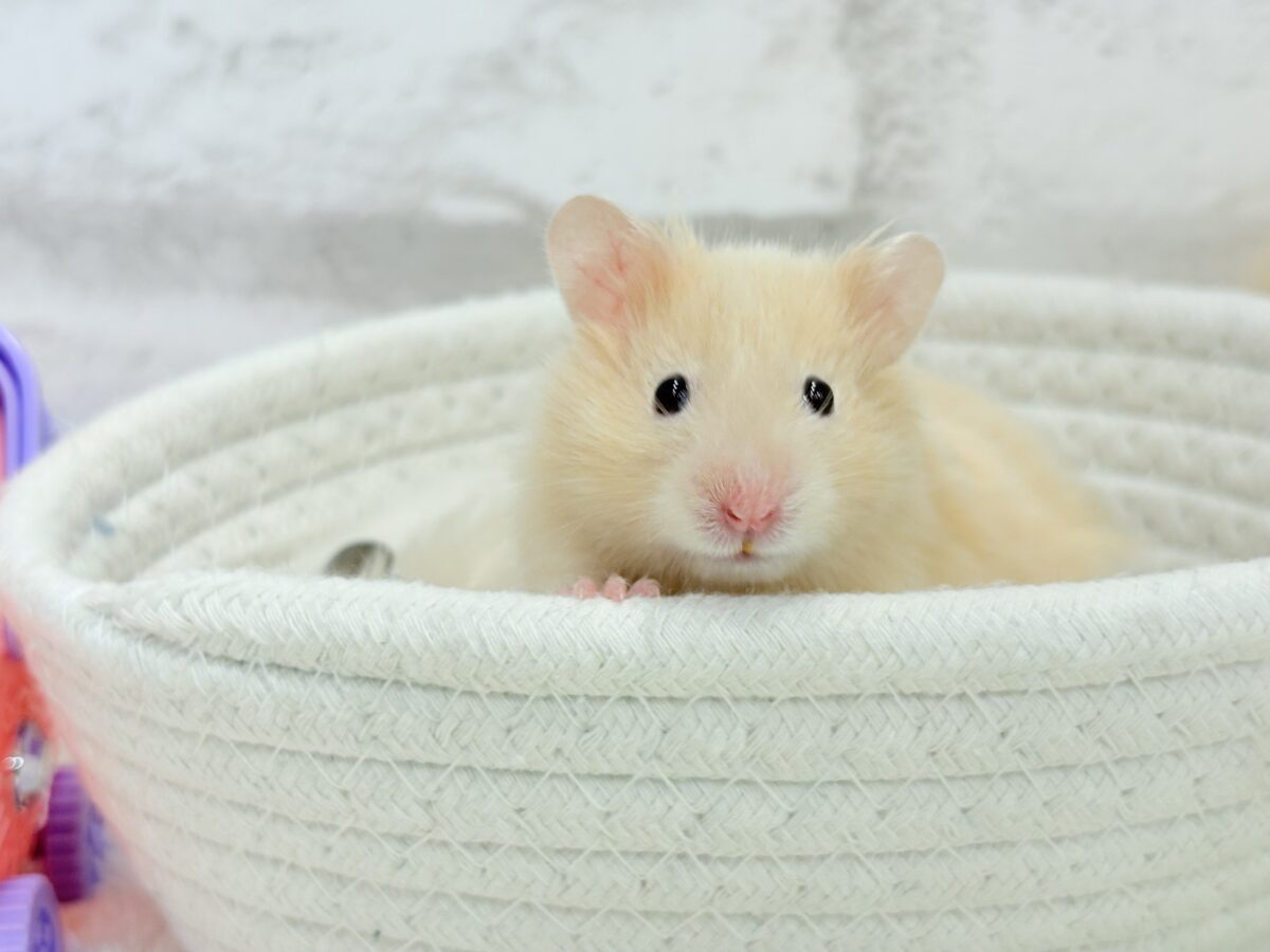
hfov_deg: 36.8
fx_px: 1908
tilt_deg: -15.5
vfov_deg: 28.0
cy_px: 476
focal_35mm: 52
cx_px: 635
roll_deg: +2.3
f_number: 1.6
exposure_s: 1/50
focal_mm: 5.96
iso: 32
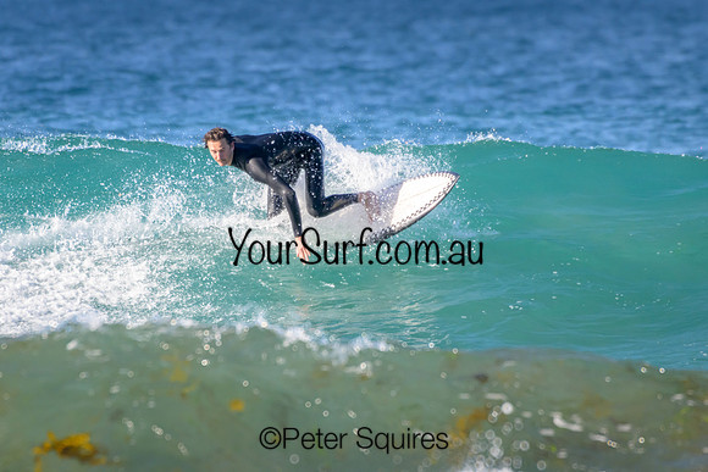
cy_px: 236
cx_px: 354
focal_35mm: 850
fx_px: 16720
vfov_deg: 1.6
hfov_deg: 2.4
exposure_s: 1/2000
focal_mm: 850
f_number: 11
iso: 2000
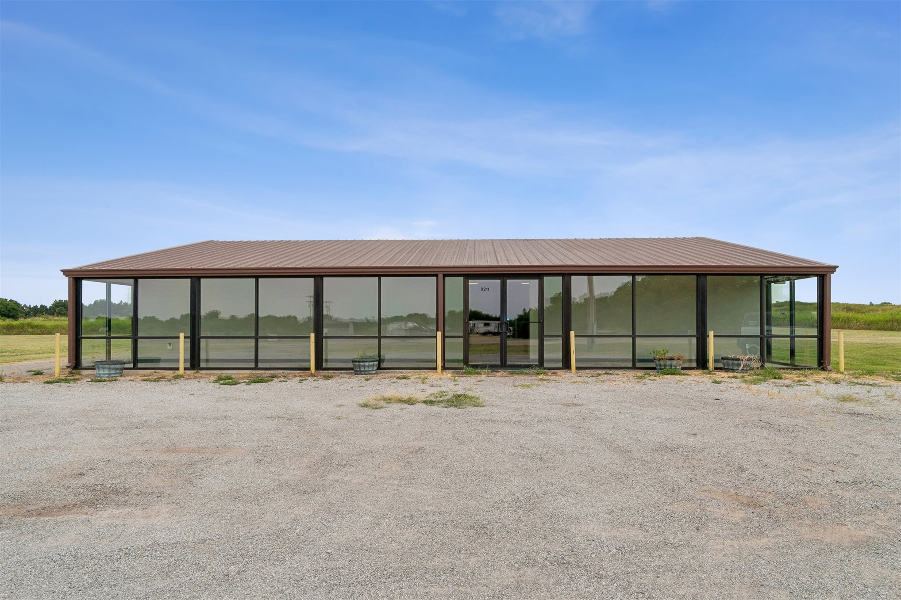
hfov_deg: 85.4
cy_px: 300
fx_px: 488
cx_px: 450
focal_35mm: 20
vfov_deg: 63.2
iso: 100
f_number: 9
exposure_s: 1/500
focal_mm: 13
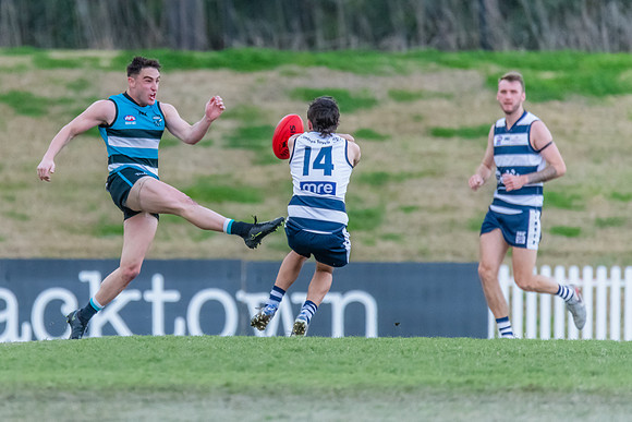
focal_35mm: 866
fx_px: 15203
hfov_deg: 2.4
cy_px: 140
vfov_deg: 1.6
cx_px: 178
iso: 4500
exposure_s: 1/2000
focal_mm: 600
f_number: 6.3
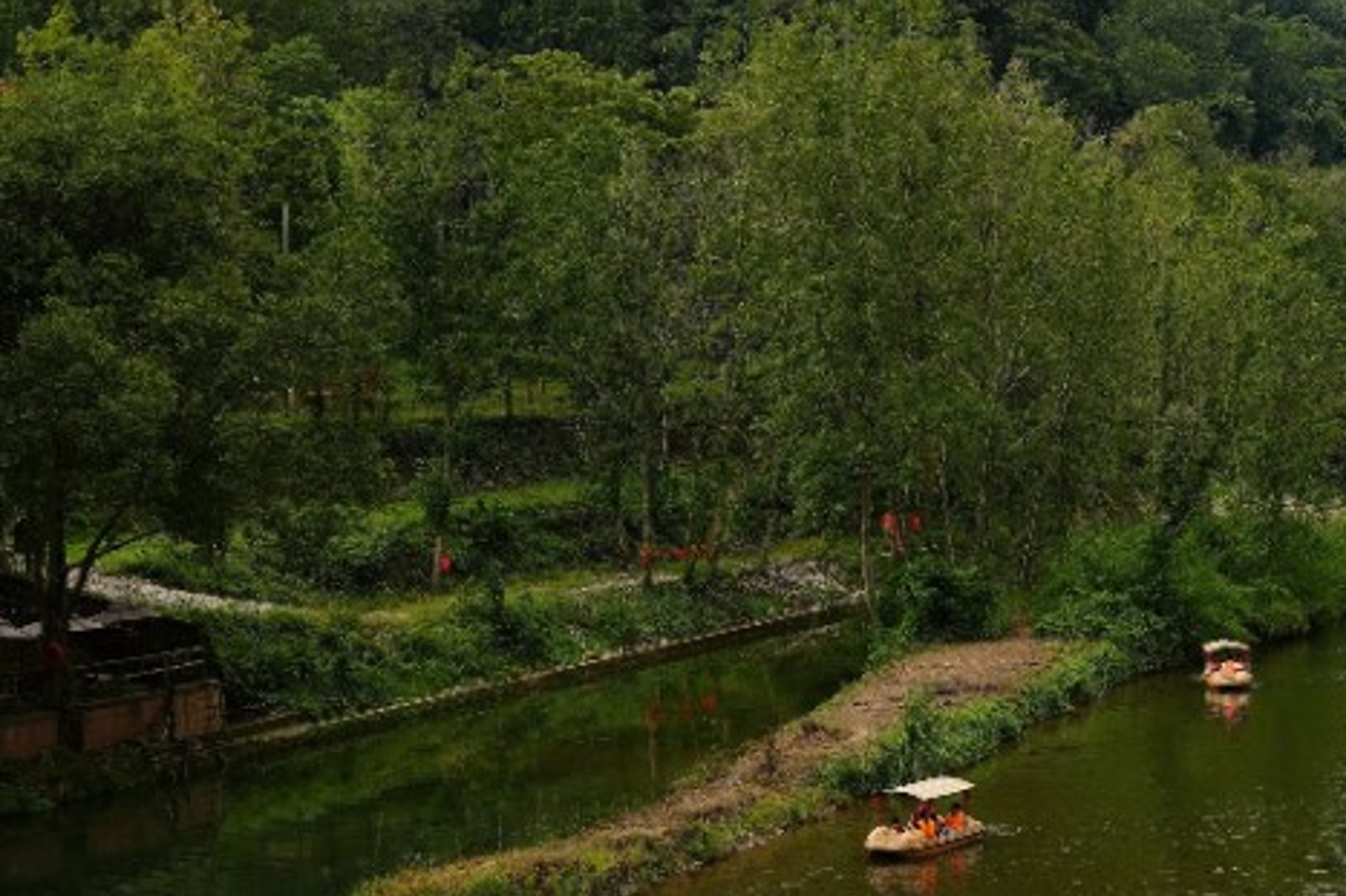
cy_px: 405
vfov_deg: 18.2
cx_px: 1551
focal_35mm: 75
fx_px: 2803
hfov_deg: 24.8
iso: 100
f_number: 5
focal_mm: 25
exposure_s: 1/250
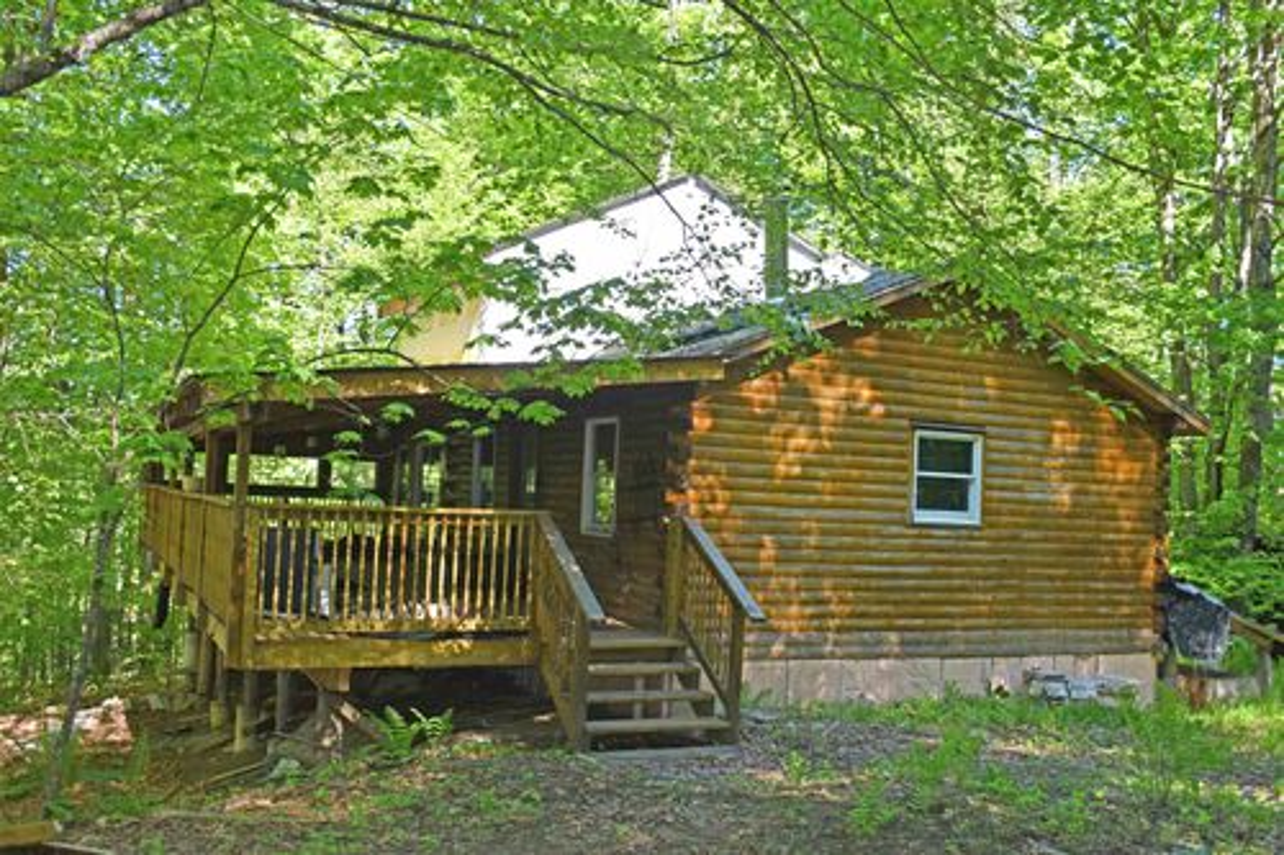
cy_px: 428
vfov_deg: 38.3
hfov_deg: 55.1
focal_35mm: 34
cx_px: 642
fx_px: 1230
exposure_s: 1/250
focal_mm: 23
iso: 160
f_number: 3.8
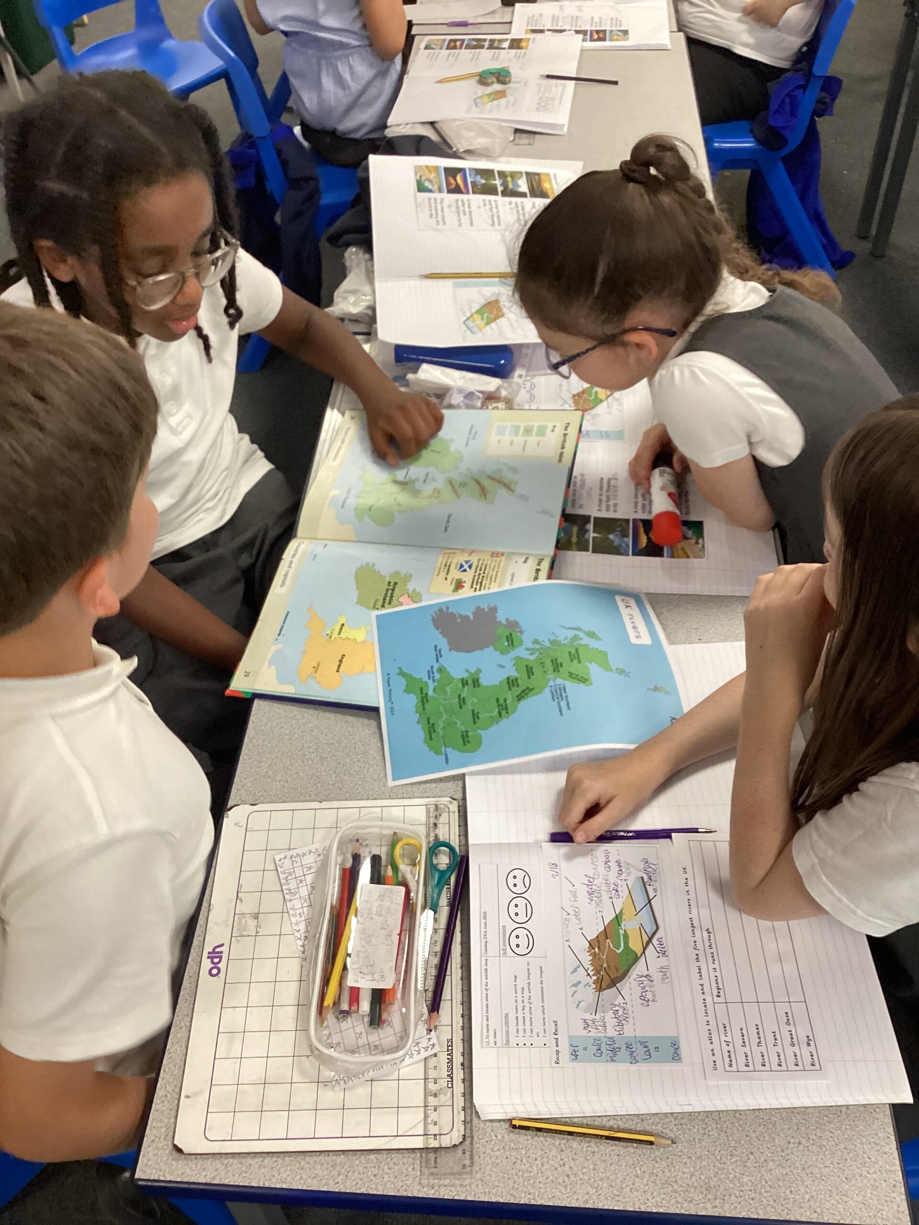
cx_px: 460
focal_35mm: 31
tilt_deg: -46.1
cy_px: 612
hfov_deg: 45.4
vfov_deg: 58.4
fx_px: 1097
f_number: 2.4
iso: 160
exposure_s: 1/60
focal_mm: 3.3
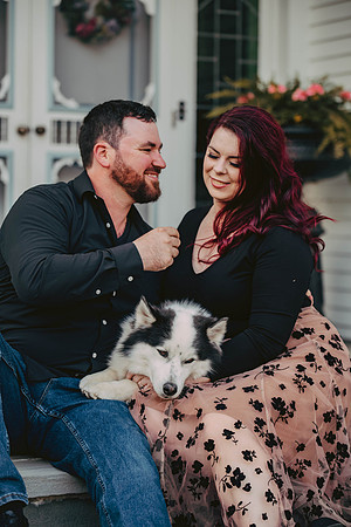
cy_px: 264
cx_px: 176
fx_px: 1462
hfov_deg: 13.7
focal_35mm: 100
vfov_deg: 20.4
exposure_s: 1/320
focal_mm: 100
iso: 400
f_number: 2.8
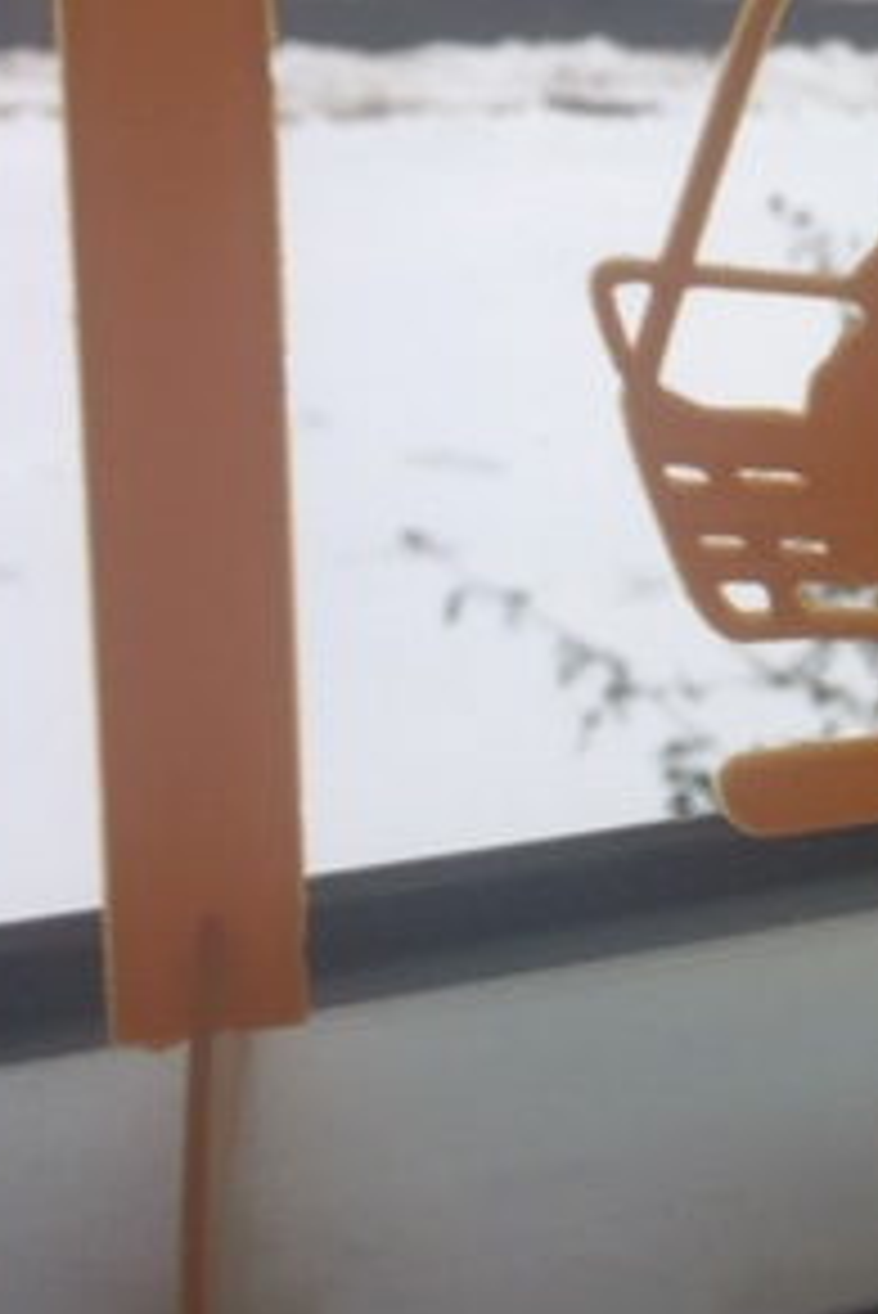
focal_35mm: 66
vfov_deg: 30.1
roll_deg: -3.3
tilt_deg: -13.2
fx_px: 2411
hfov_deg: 19.3
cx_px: 1090
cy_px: 356
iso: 32
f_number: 2.2
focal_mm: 4.15
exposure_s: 1/860
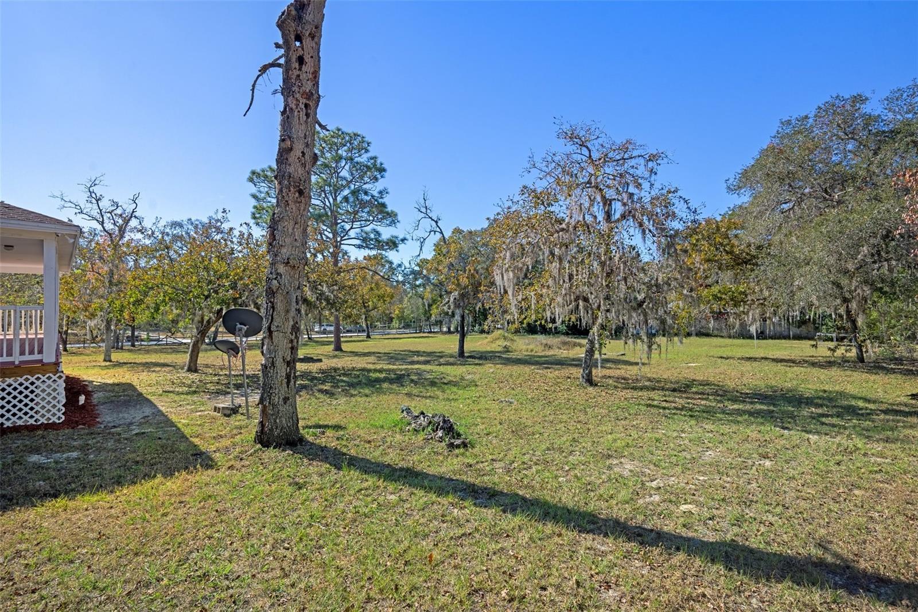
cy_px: 306
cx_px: 459
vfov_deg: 70.4
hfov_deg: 93.3
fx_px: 433
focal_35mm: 17
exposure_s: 1/500
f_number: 8
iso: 320
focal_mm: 17
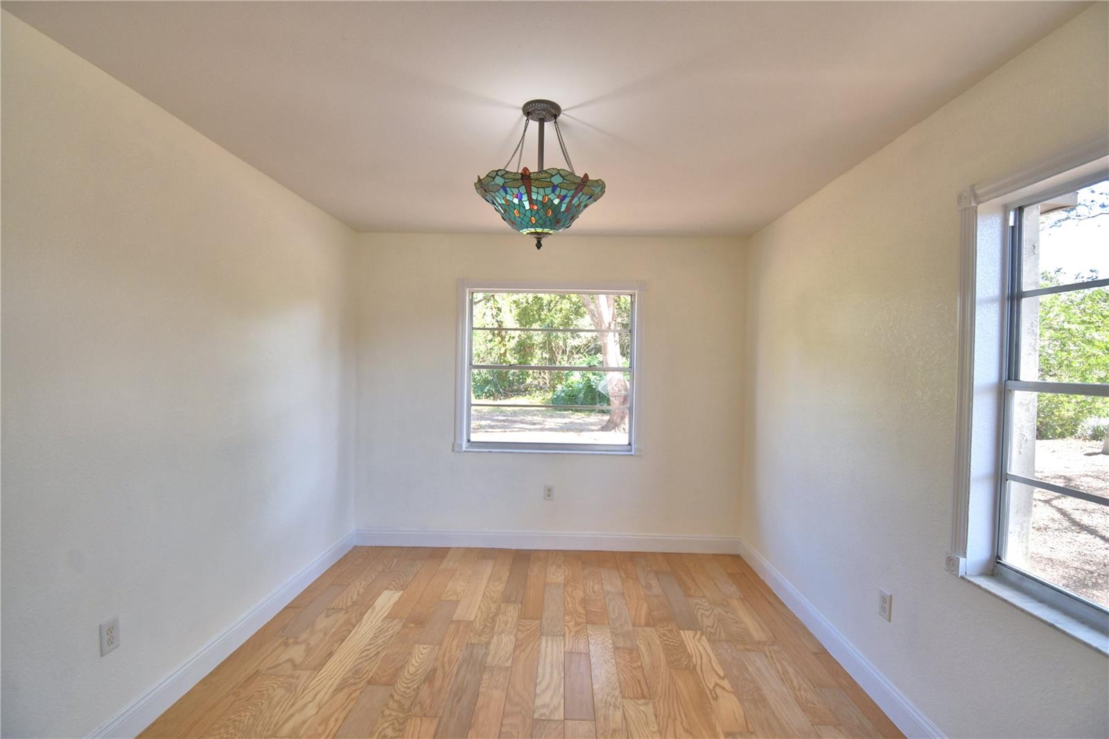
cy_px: 370
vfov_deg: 77.3
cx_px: 554
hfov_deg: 100.4
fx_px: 462
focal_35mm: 15
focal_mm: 10
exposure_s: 1/125
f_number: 4.5
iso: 250
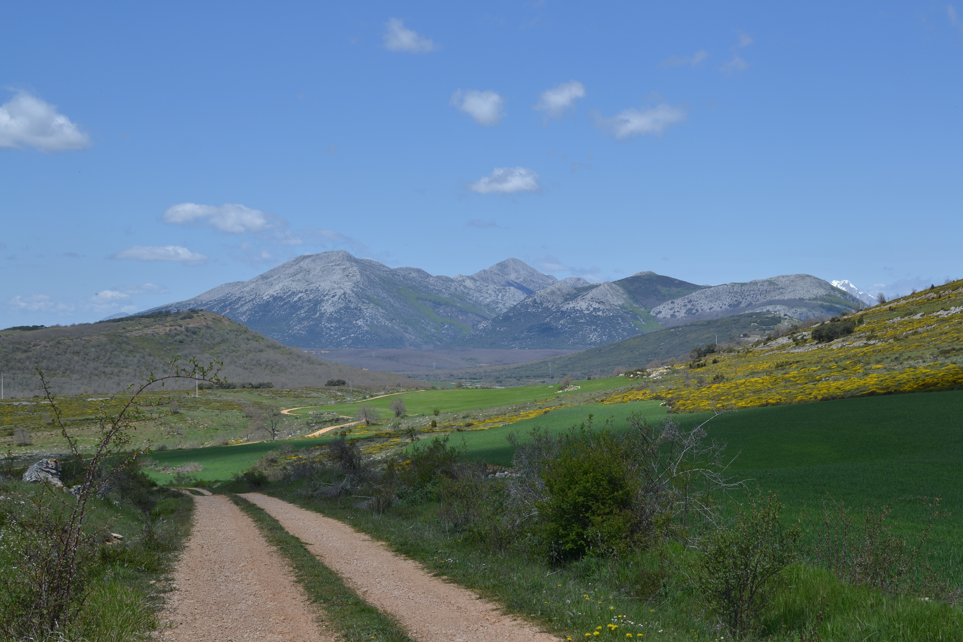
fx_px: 1404
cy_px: 321
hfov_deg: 37.9
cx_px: 482
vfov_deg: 25.8
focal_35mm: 52
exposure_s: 1/800
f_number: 5.6
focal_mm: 35
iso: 100
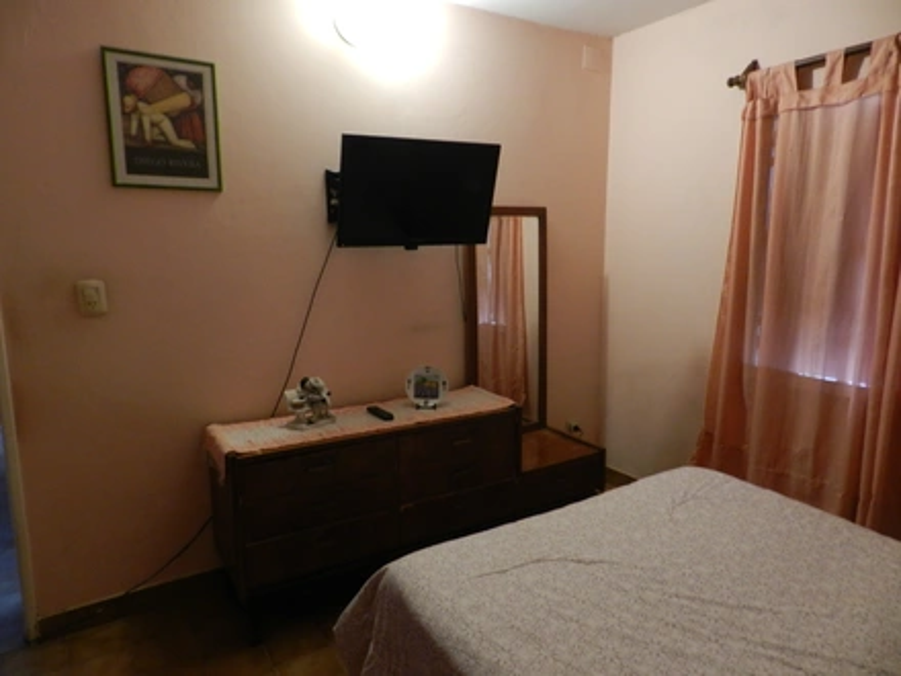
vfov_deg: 58.9
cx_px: 450
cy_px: 338
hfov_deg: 73.9
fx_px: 599
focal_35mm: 23
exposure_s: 1/6
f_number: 3.4
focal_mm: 4
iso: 400
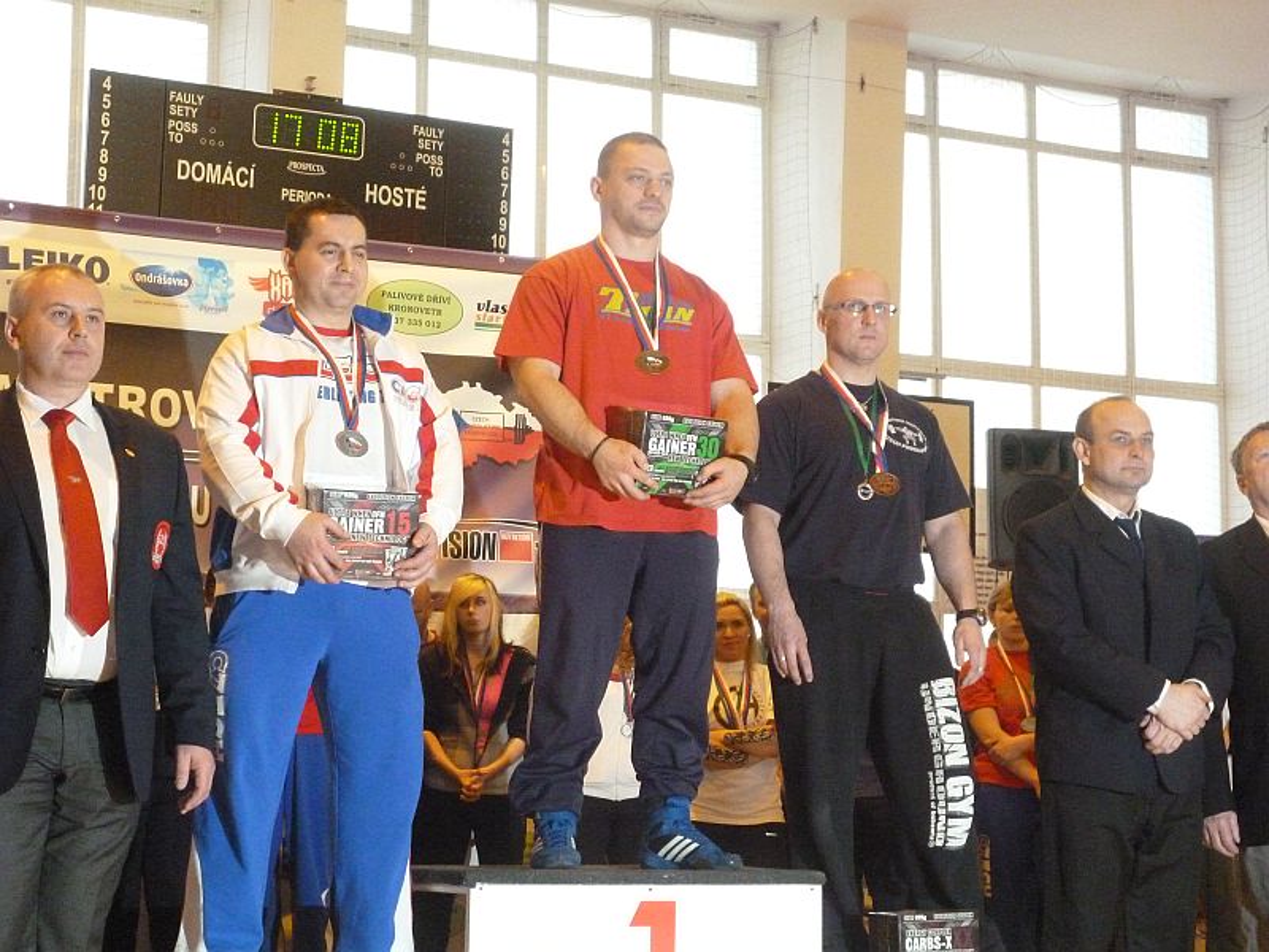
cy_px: 476
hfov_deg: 27.8
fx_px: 2566
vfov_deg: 21.0
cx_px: 634
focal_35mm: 70
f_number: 5
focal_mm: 12.5
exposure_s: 1/60
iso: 800
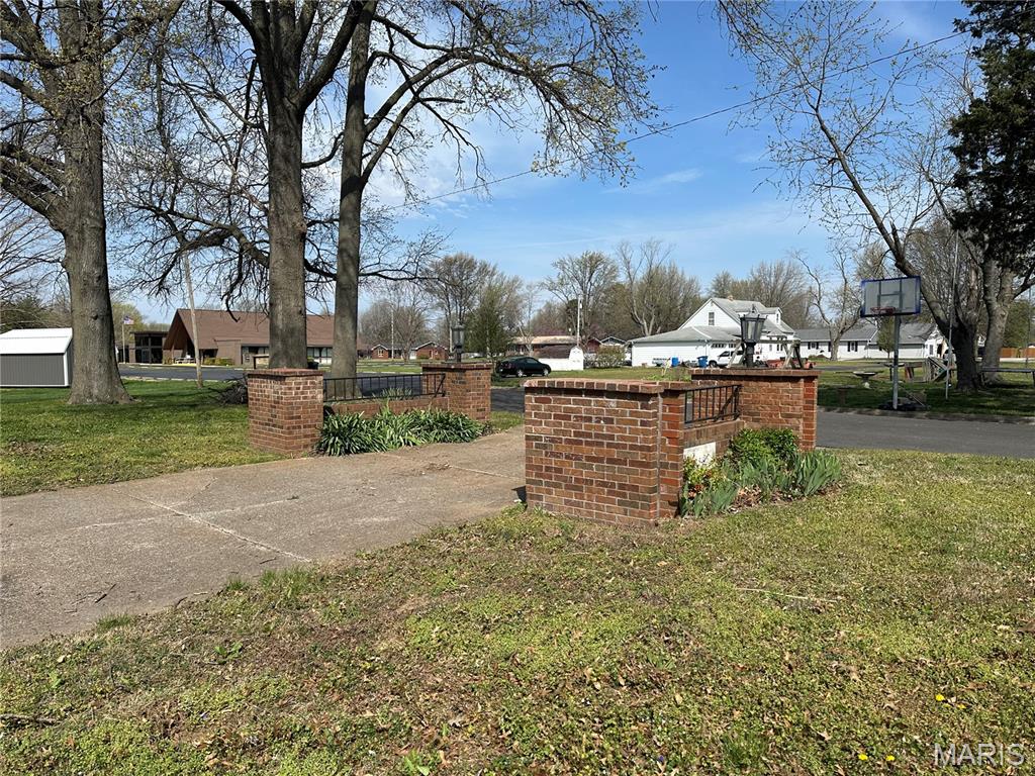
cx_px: 518
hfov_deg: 71.6
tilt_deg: -2.5
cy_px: 388
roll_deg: -0.3
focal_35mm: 24
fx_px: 718
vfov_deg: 56.8
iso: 80
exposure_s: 1/5525
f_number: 1.78
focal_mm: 6.86
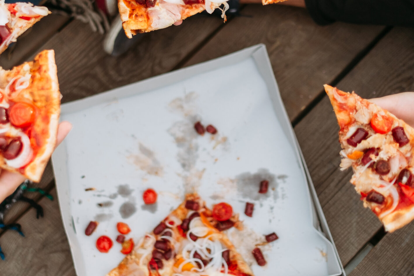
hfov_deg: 31.8
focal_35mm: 63
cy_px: 74
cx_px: 159
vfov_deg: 21.4
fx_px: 724
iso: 200
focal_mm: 23
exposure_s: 1/2500
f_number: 1.4
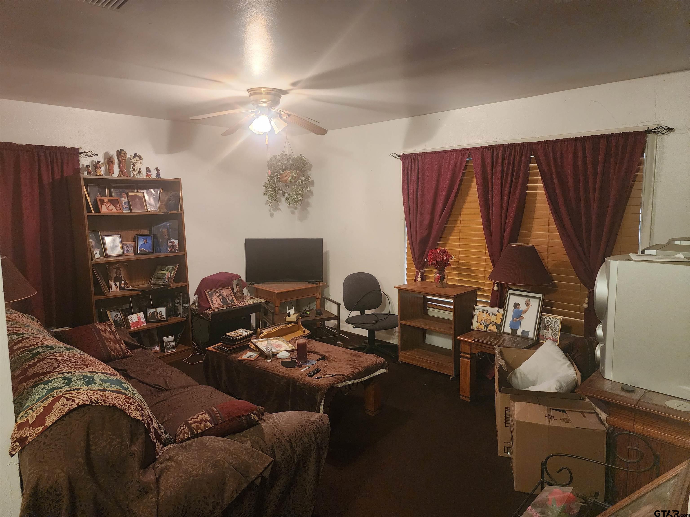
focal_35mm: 23
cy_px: 258
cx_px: 345
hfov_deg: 73.9
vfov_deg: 58.9
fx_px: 458
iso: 640
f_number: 1.8
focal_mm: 6.4
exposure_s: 1/40
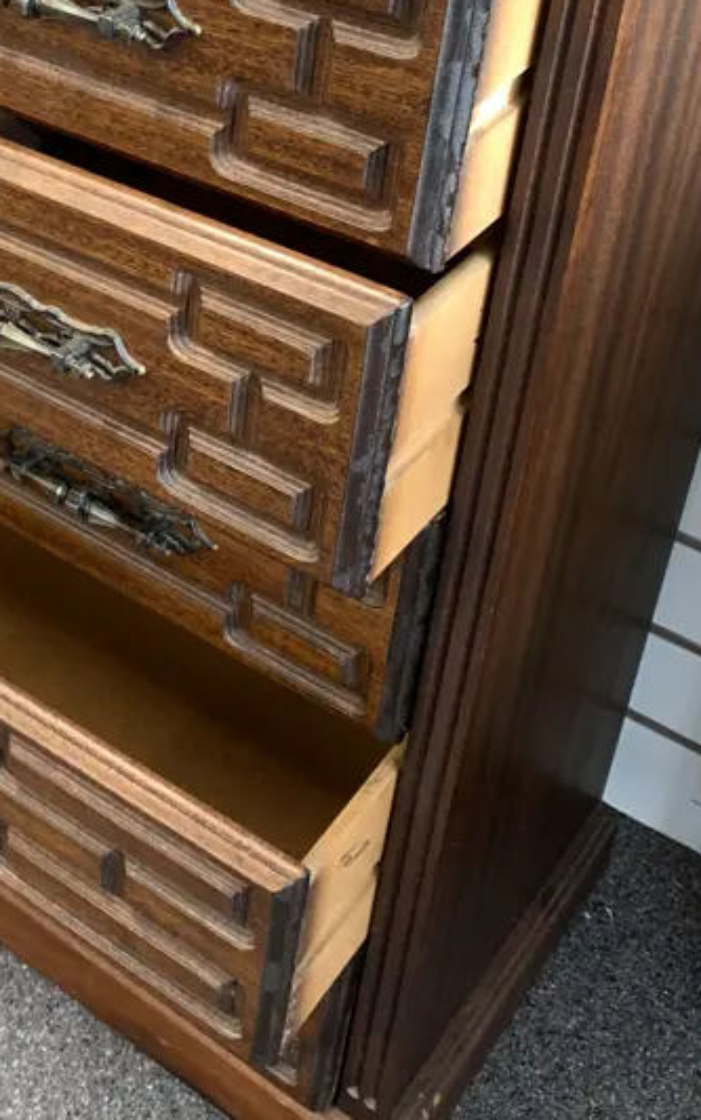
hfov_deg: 23.0
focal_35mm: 53
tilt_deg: -28.8
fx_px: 1618
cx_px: -72
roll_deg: -0.1
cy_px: 227
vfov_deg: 36.9
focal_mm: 4.25
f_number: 1.8
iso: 160
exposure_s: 1/50
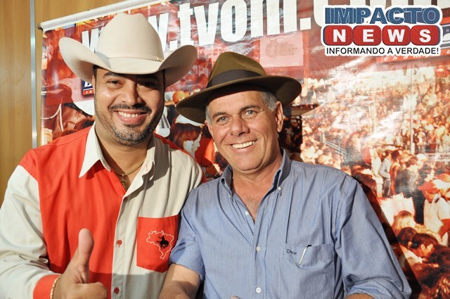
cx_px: 225
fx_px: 393
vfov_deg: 41.6
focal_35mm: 32
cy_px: 150
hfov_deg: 59.6
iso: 400
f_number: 5
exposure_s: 1/25
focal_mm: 21
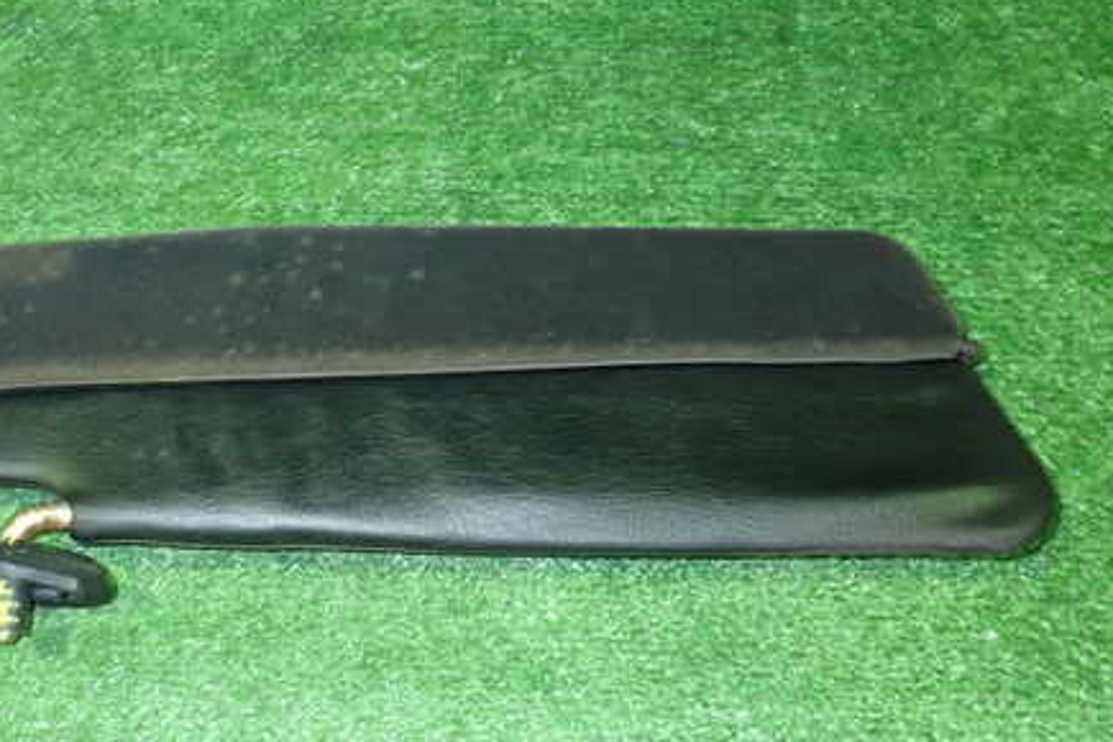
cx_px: 374
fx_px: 1329
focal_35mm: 43
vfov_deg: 31.2
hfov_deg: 44.8
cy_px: 397
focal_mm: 5.4
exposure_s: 1/3
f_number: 6.3
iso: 800
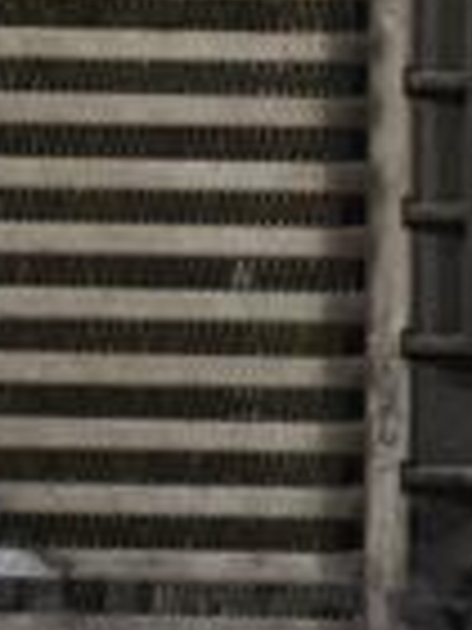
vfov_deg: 8.4
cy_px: 45
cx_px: -157
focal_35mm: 235
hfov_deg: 6.3
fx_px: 4272
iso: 3200
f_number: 9
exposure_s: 1/320
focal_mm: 38
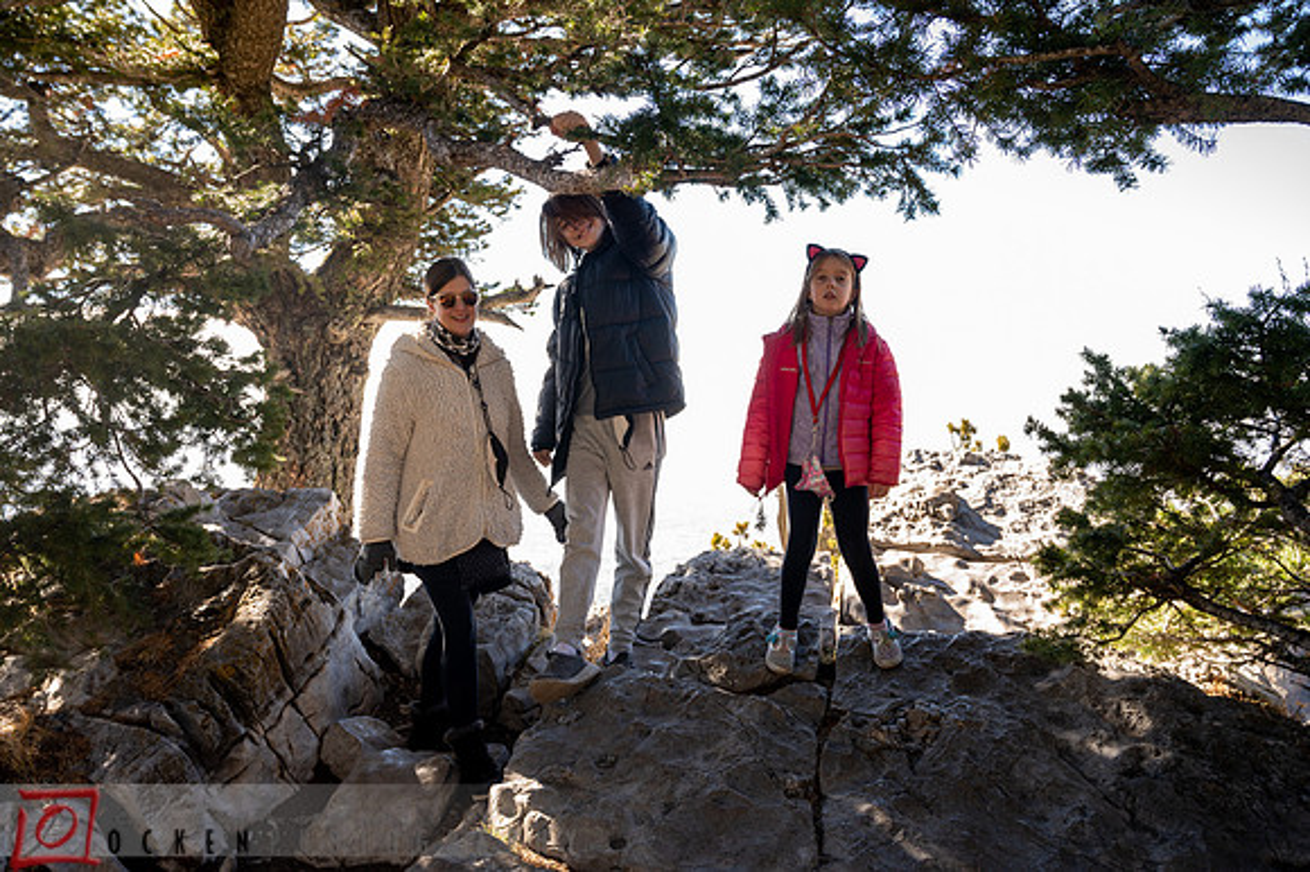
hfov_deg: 68.4
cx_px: 655
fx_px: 964
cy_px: 436
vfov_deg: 48.7
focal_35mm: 26
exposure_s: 1/80
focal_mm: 26.5
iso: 200
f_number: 5.6
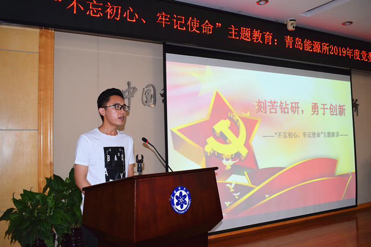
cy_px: 124
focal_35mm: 33
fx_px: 340
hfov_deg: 57.2
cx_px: 186
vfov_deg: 40.0
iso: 800
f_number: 5.6
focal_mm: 22
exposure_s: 1/100
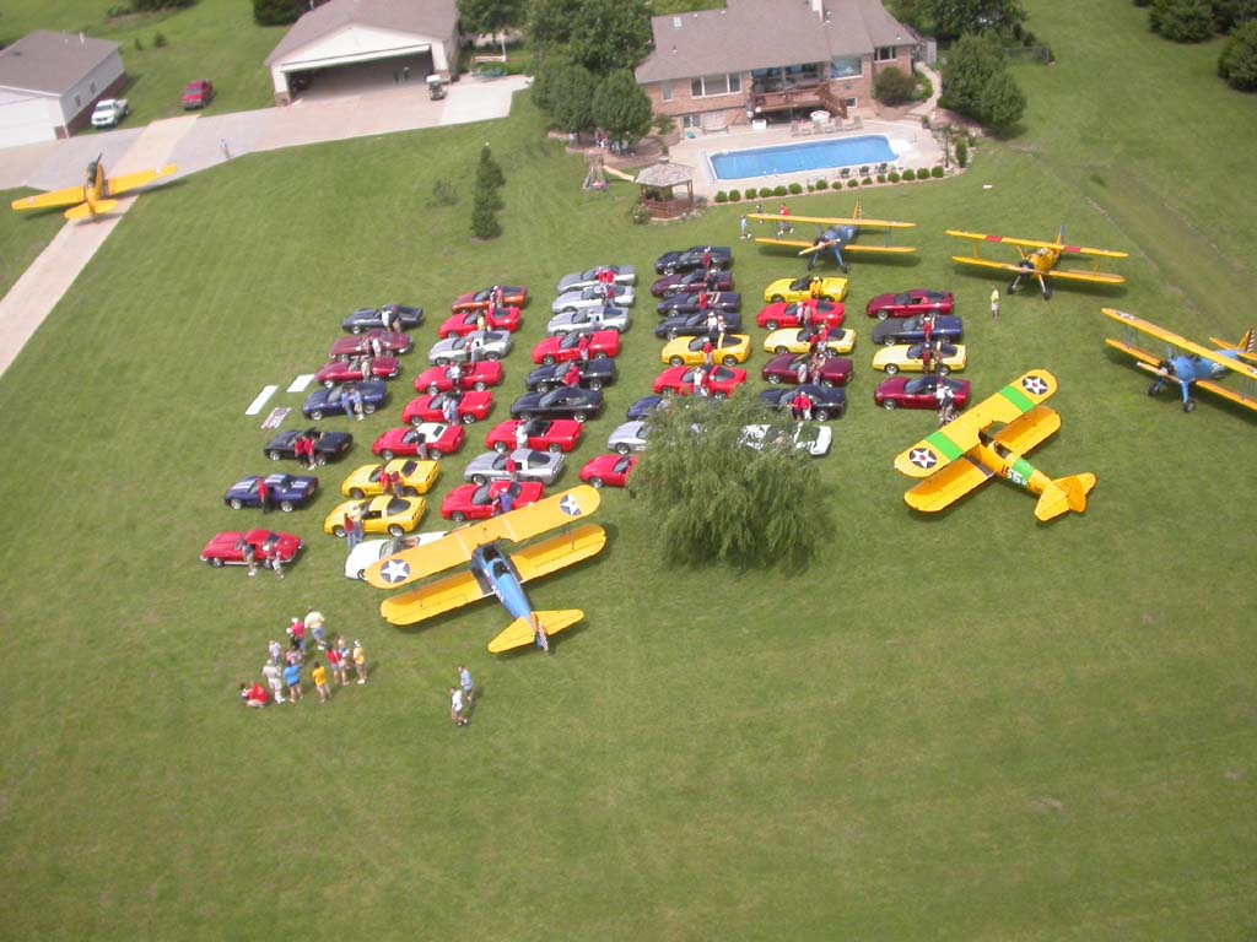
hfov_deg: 49.0
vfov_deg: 37.7
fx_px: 1380
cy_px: 471
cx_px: 628
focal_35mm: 38
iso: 100
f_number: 2.6
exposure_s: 1/962
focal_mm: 7.85
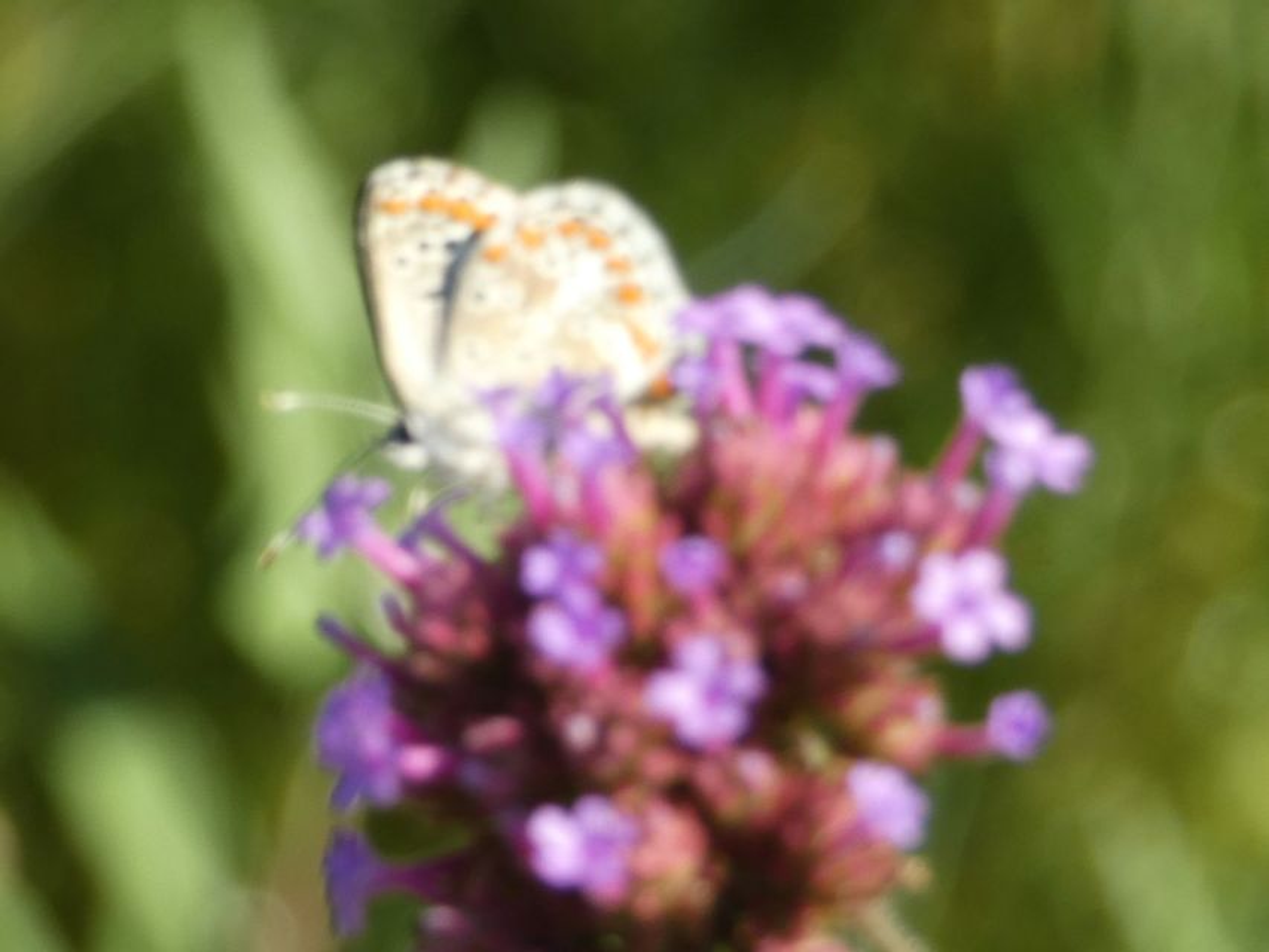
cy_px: 476
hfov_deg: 7.4
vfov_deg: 5.6
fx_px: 9753
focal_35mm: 266
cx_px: 634
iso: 80
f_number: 5.5
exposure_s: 1/80
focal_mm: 47.6
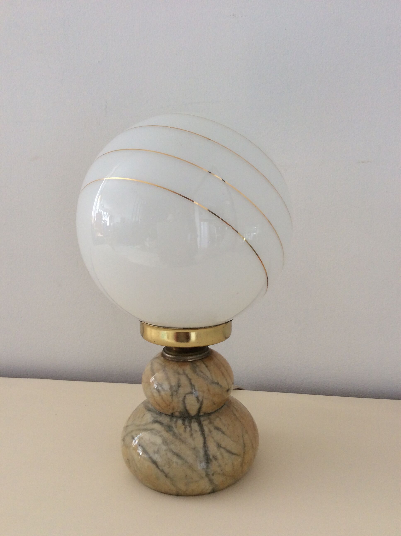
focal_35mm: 32
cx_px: 200
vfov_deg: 56.9
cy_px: 268
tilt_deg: -9.4
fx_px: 496
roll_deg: +1.4
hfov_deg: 44.1
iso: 50
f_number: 2.4
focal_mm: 3.3
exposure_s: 1/25
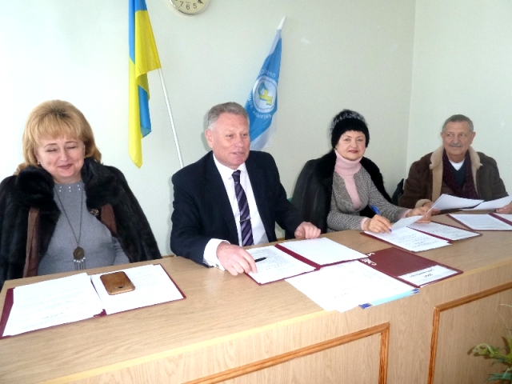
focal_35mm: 25
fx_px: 370
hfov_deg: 69.4
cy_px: 192
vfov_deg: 54.9
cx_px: 256
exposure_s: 1/30
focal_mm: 4.1
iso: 200
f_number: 3.3
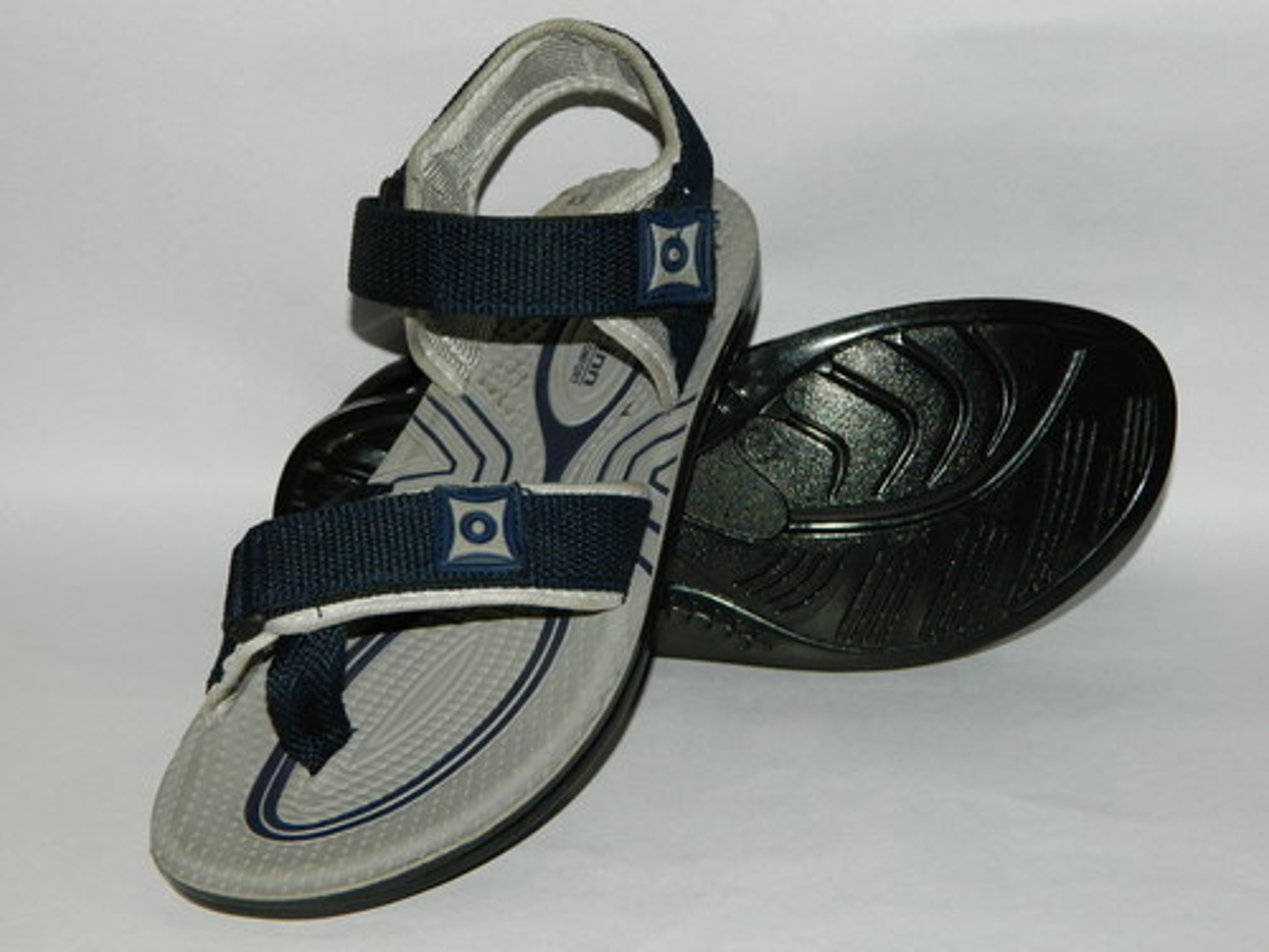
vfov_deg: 21.0
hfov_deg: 27.8
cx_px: 634
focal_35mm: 70
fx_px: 2566
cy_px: 476
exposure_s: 1/50
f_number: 4
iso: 200
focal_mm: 12.6
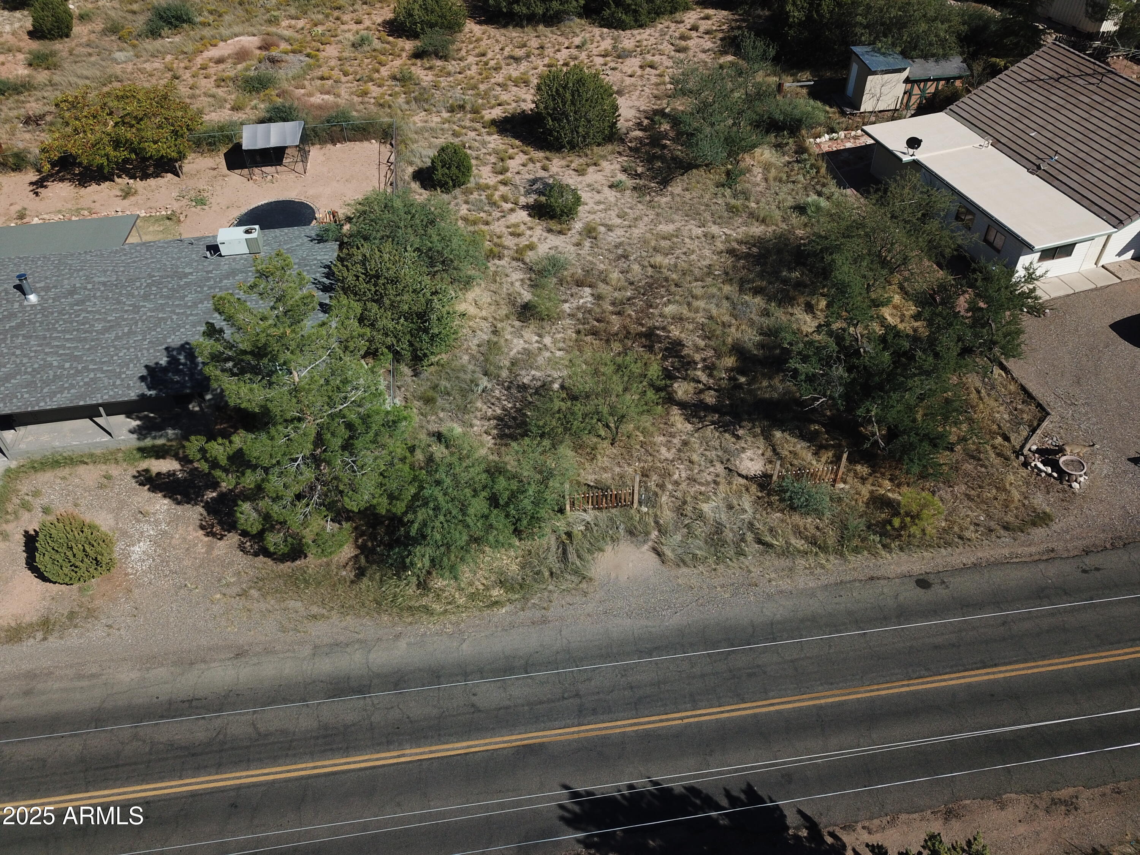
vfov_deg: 53.1
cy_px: 428
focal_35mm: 26
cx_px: 570
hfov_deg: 67.3
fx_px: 856
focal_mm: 4.73
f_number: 2.2
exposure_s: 1/1842
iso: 100
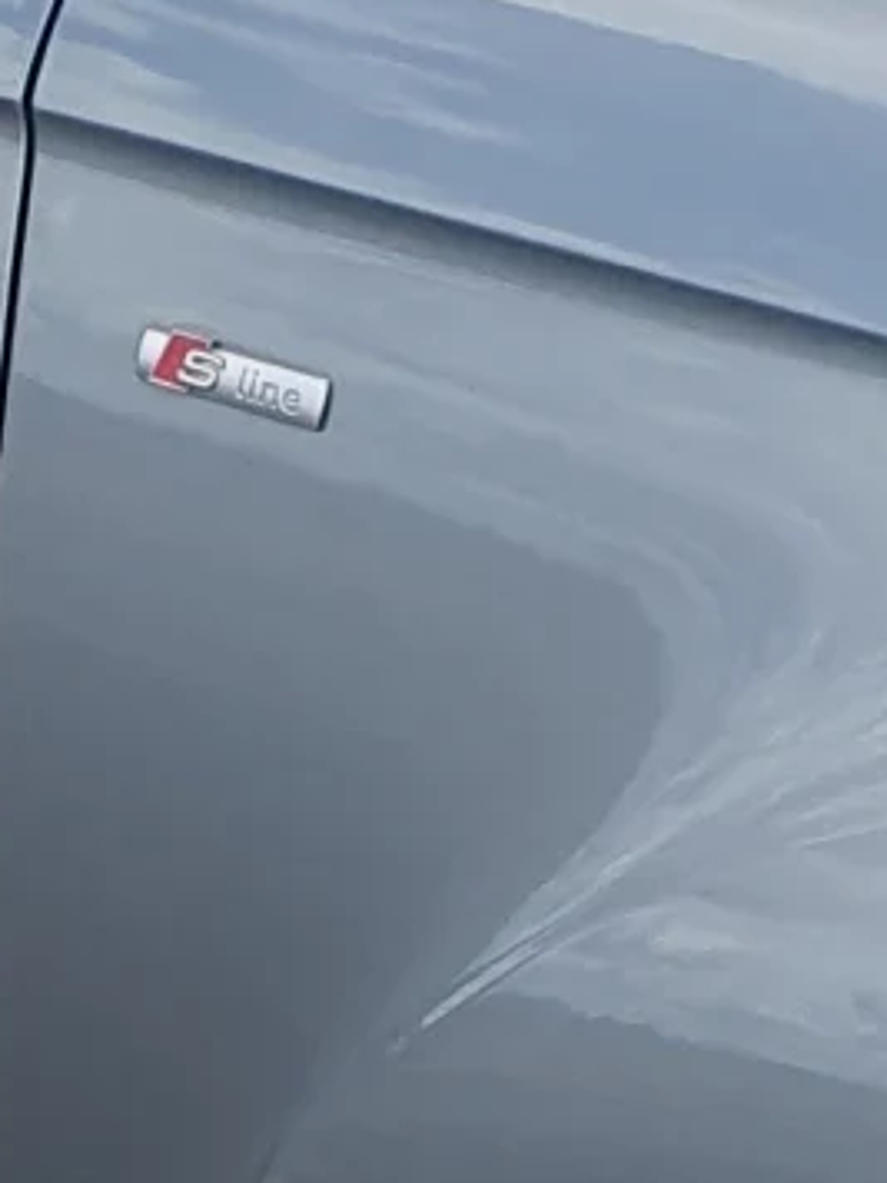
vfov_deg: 10.4
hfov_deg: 7.9
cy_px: 1329
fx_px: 6389
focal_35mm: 187
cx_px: -40
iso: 50
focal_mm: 4.32
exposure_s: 1/1036
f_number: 2.4
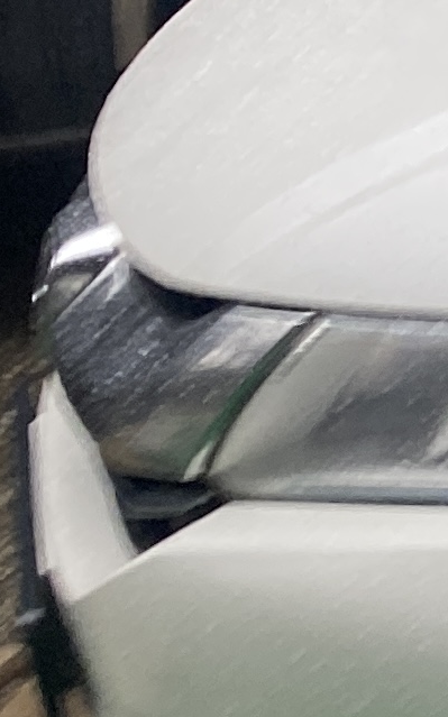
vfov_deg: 12.0
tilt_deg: -19.5
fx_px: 3401
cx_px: 2083
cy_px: 197
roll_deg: -2.0
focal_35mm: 174
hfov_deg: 5.8
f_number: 1.8
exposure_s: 1/122
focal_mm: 4.25
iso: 100
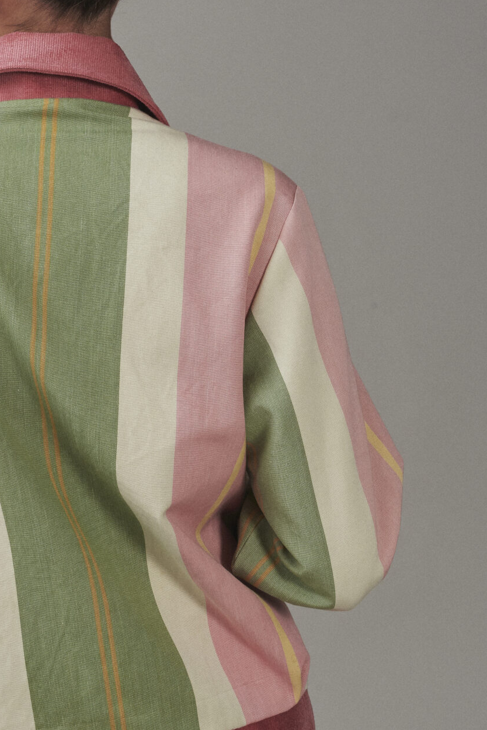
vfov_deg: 16.1
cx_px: 81
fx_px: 2575
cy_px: 343
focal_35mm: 127
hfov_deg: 10.8
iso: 200
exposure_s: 1/160
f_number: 11
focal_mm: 62
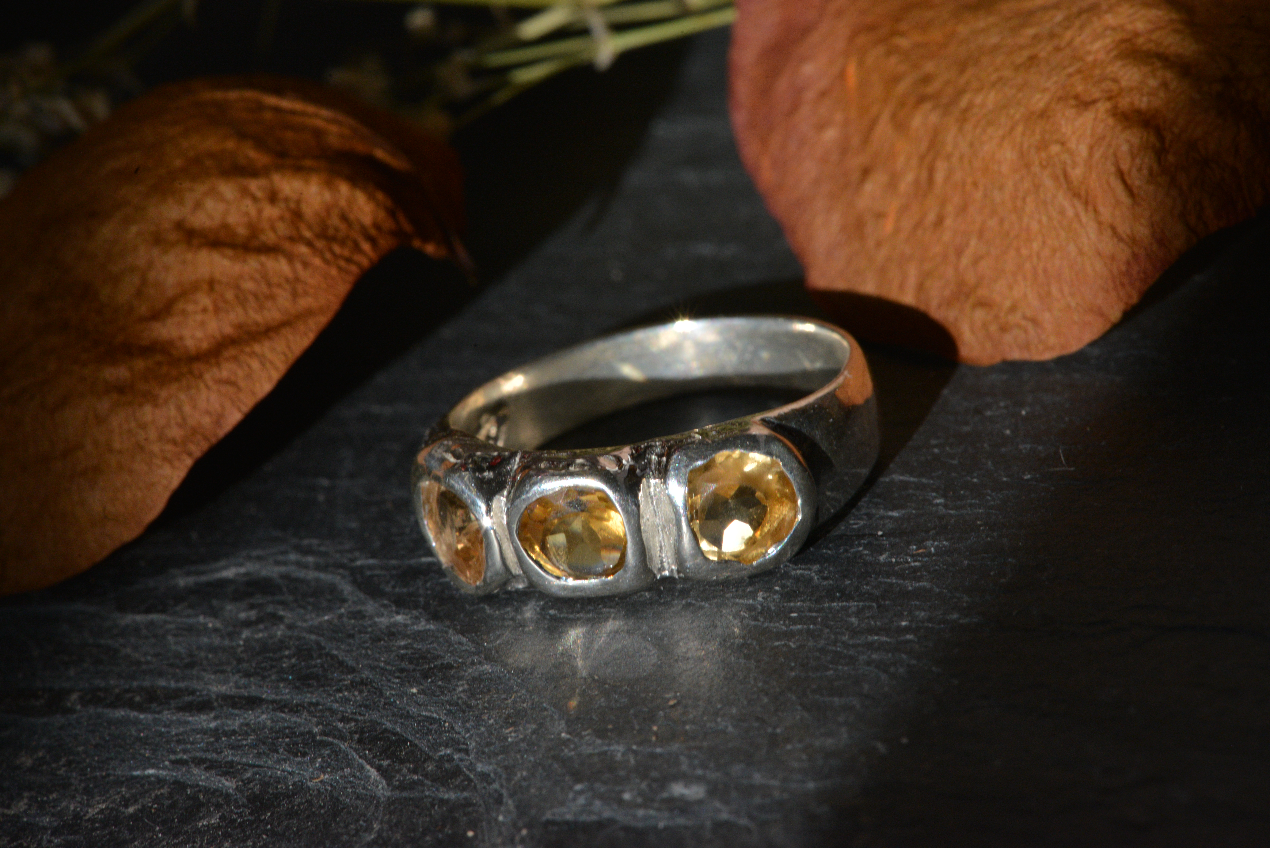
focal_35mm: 105
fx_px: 3705
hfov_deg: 19.4
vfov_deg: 13.1
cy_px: 424
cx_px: 635
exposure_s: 1/125
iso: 800
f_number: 32
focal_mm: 105
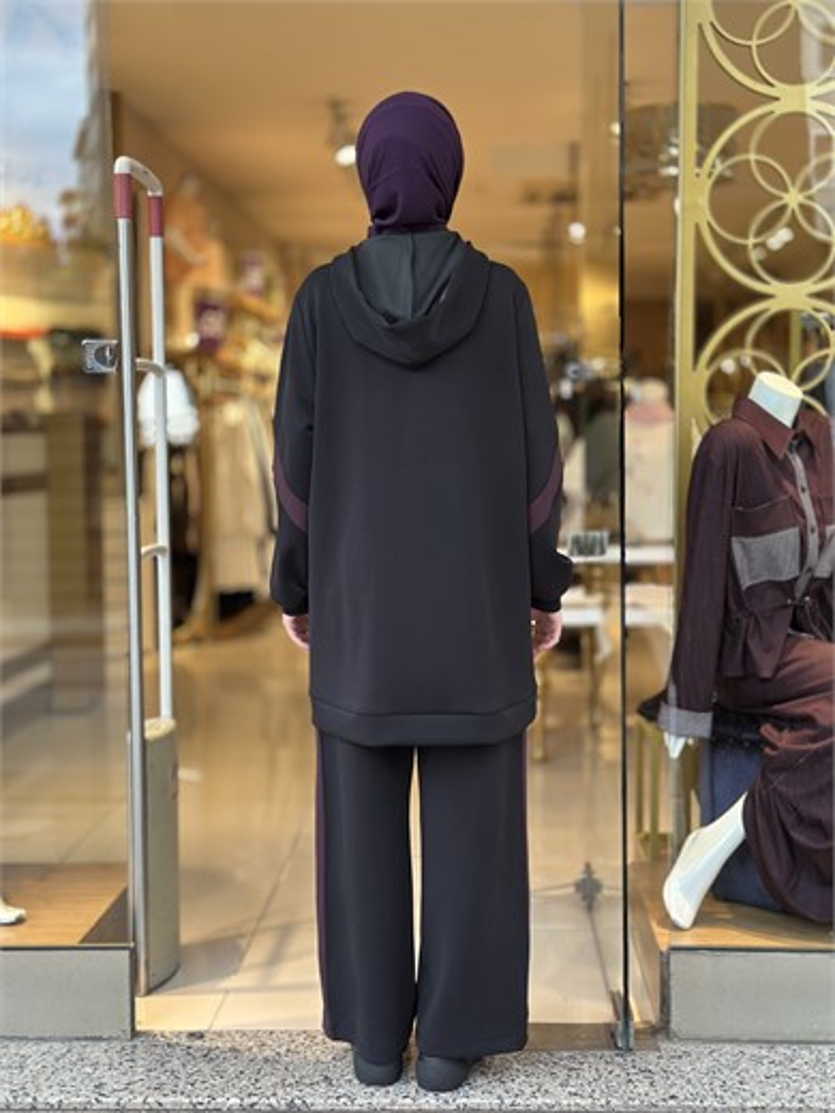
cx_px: 418
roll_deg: +0.2
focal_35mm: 48
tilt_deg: -4.2
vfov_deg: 39.7
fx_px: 1544
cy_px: 556
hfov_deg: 30.3
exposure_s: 1/99
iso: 125
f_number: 1.78
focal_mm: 6.86
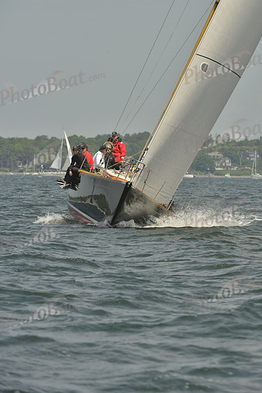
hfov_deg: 4.8
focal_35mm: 289
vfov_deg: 7.1
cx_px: 144
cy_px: 184
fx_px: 3155
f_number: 9
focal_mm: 260
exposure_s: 1/1000
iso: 280
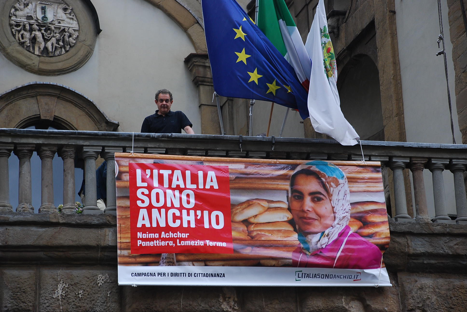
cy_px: 156
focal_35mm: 135
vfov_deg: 10.2
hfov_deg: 15.2
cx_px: 234
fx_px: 1753
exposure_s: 1/125
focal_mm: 90
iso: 320
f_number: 5.6
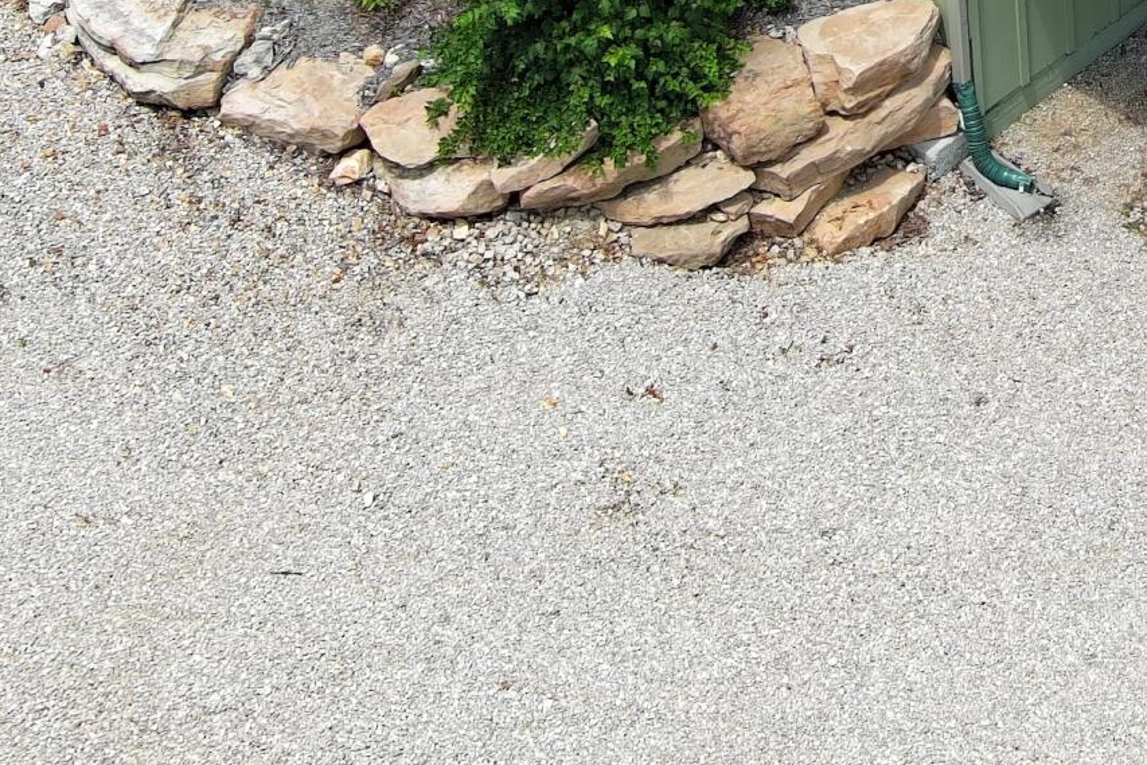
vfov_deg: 12.5
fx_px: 3250
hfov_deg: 19.0
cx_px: 1349
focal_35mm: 102
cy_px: -489
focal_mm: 10.57
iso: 100
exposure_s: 1/883
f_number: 2.8
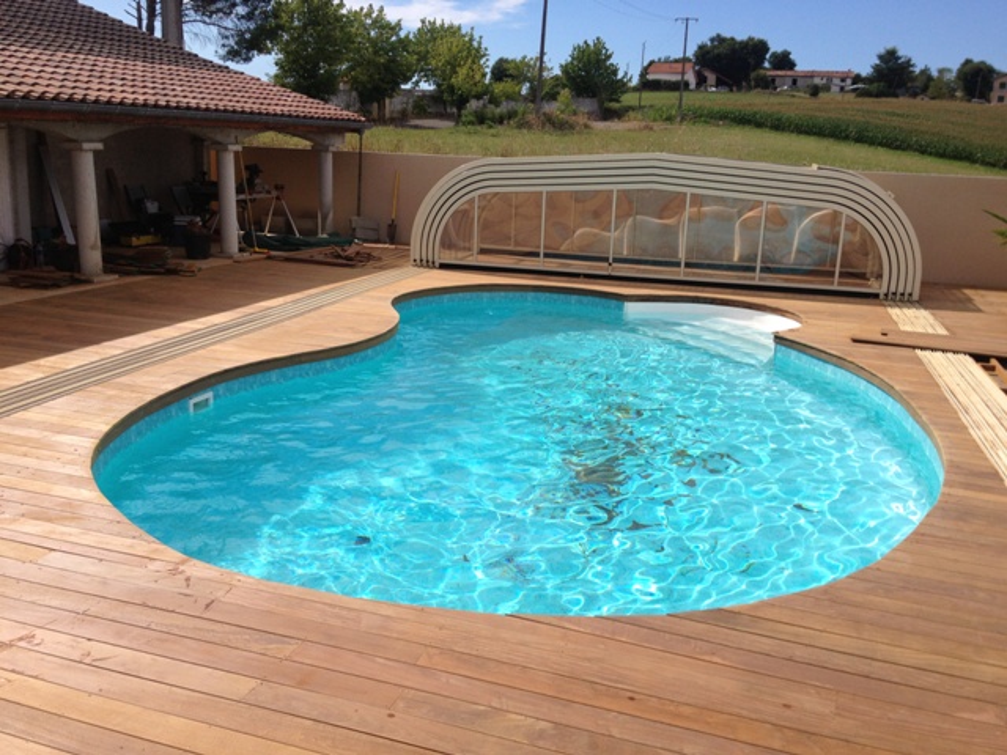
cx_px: 504
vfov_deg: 40.7
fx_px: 1018
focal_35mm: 35
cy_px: 378
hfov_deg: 52.6
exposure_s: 1/2208
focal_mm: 4.28
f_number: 2.4
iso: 50
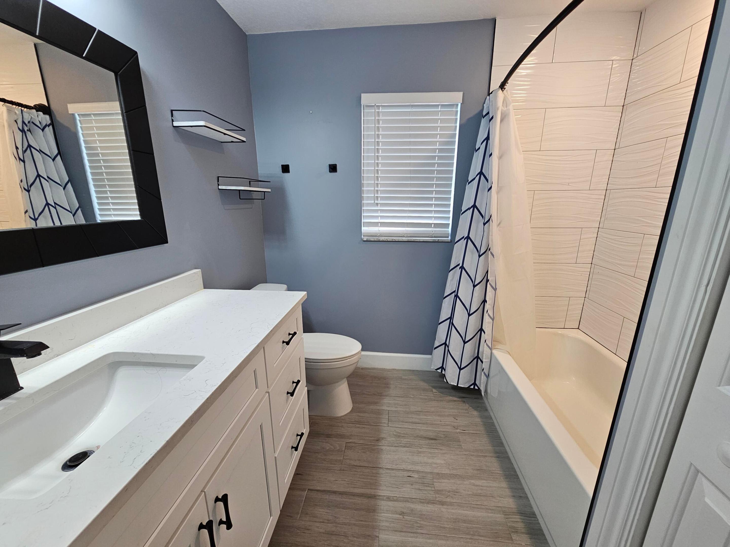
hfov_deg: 106.2
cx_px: 365
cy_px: 274
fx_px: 274
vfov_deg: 89.9
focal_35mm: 13
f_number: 2.2
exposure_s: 1/60
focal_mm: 2.2
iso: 160
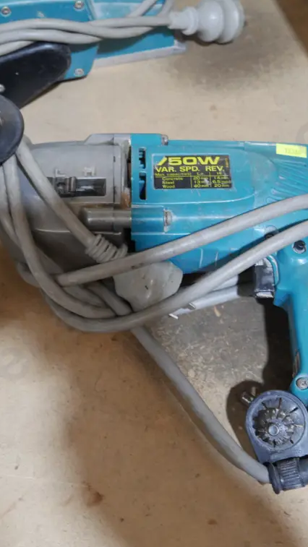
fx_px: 813
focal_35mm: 56
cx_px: 127
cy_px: 277
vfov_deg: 37.2
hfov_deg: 21.4
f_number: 4.1
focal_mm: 19
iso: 1000
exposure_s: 1/60
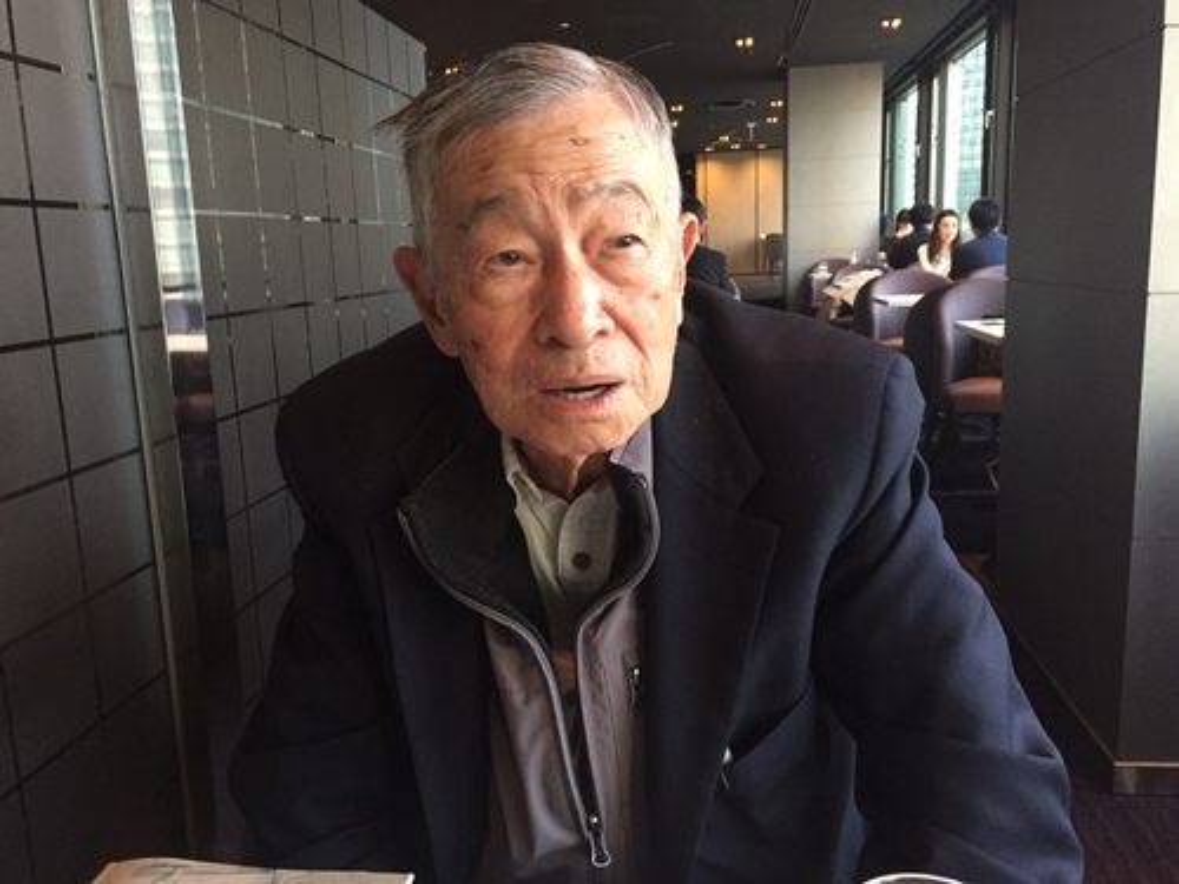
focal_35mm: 29
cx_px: 590
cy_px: 442
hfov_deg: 61.7
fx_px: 988
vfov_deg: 48.2
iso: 200
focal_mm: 4.15
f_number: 2.2
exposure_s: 1/30
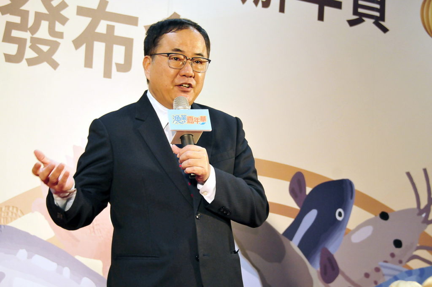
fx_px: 1258
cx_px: 216
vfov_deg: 13.0
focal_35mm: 105
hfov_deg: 19.5
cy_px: 144
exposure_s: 1/200
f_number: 5
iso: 1600
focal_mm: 70
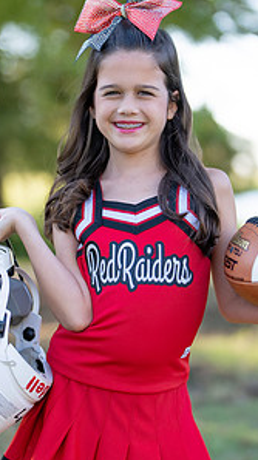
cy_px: 221
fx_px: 1354
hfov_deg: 10.9
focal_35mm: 111
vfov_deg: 19.3
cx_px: 133
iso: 100
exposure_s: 1/1000
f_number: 1.2
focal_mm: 50
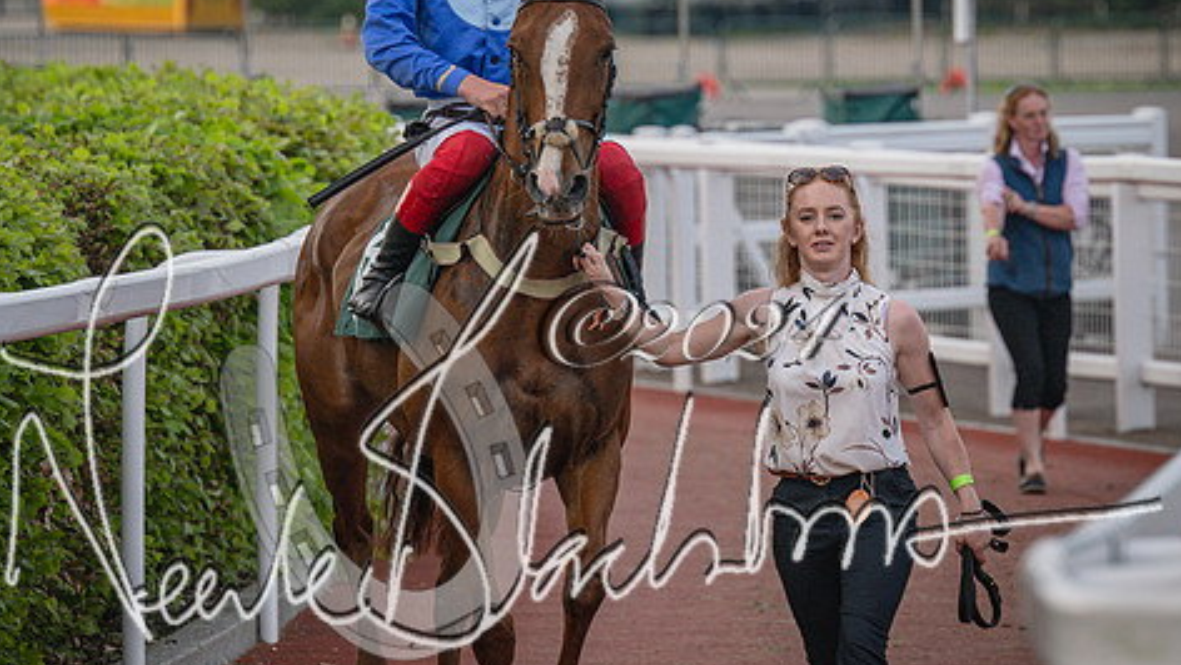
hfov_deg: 6.7
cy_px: 96
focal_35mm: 322
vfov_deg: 3.8
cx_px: 885
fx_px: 10088
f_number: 4
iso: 400
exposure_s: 1/1250
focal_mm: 165
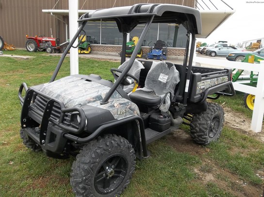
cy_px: 98
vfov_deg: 51.2
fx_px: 206
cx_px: 132
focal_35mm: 27
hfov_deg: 65.4
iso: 80
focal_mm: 4.9
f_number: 3.5
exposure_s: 1/160
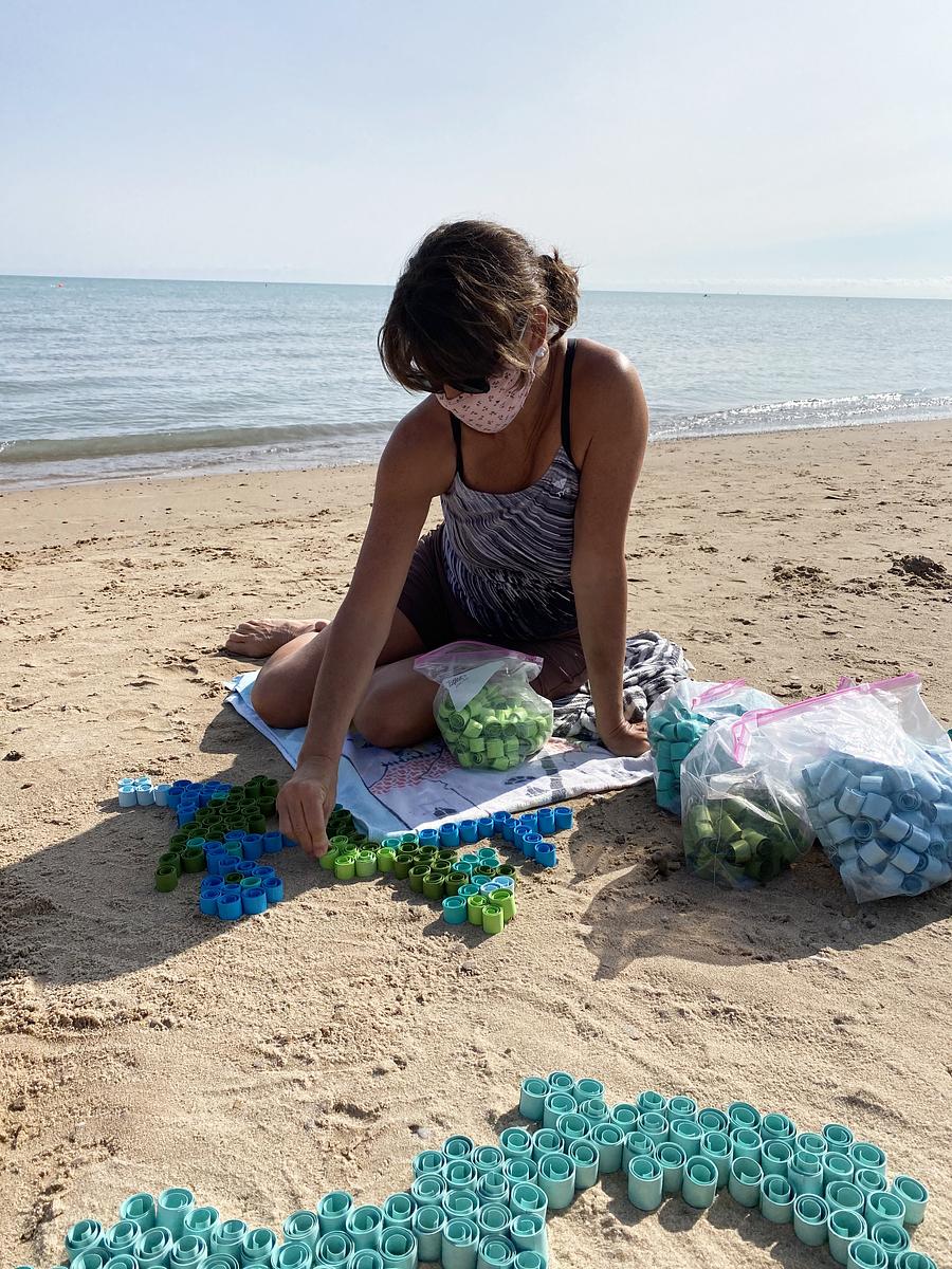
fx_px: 953
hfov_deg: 53.1
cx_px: 476
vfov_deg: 67.3
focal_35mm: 26
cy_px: 634
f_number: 1.8
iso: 32
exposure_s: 1/5495
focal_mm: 4.25
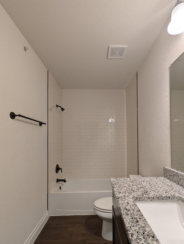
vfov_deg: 93.9
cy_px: 138
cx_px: 101
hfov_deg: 78.0
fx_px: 113
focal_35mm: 16
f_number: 1.7
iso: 108
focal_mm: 2.02
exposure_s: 1/120
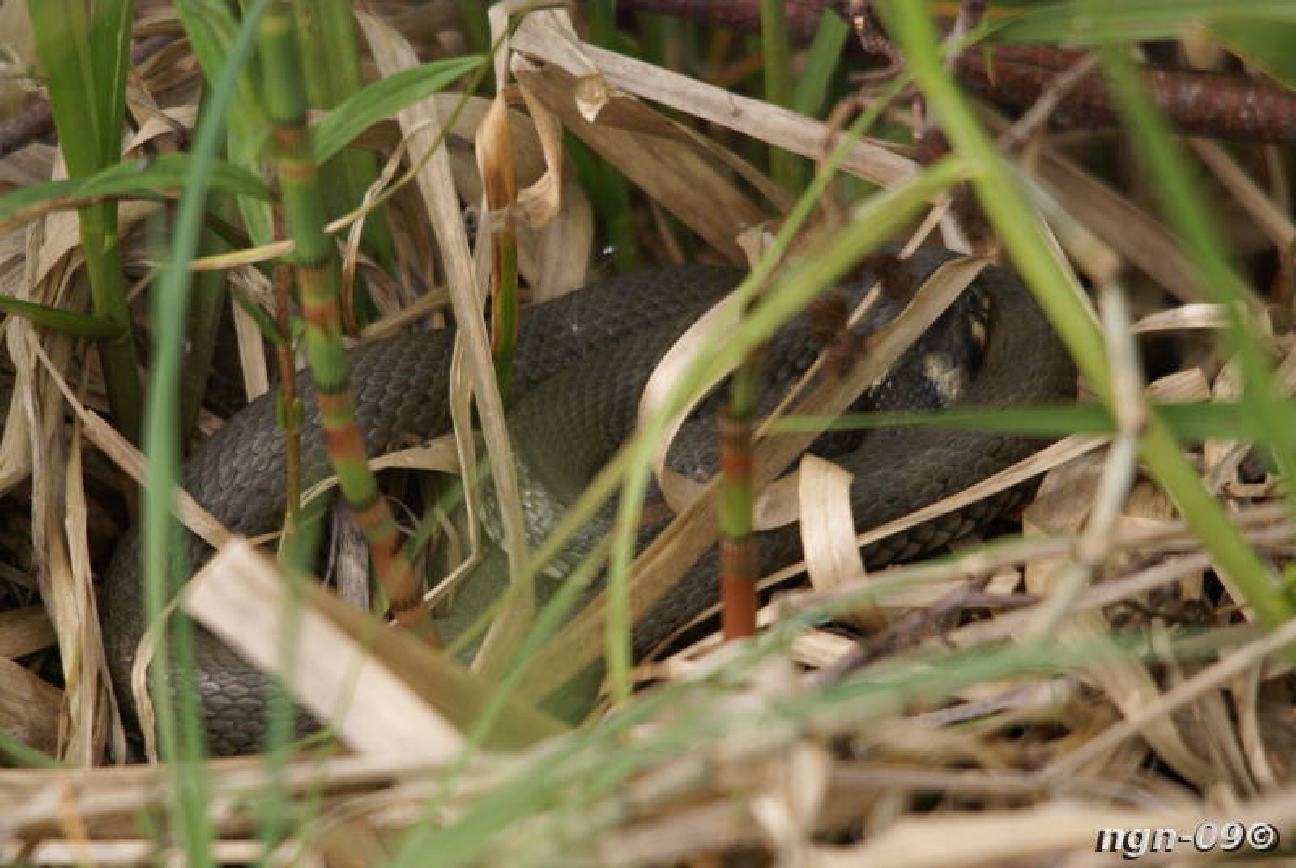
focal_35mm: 750
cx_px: 648
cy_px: 434
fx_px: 27039
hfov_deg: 2.7
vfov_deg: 1.8
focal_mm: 500
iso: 400
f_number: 6.3
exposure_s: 1/320
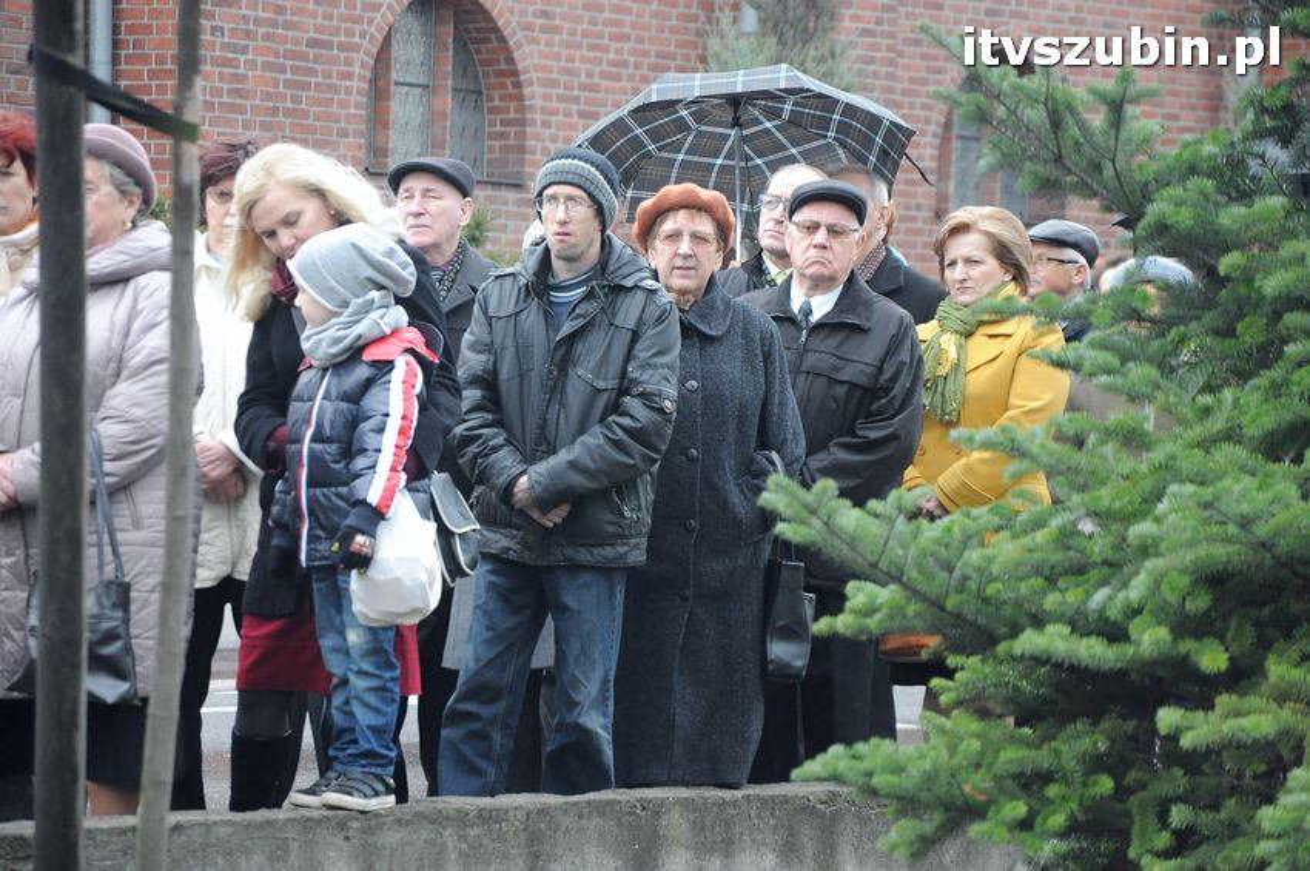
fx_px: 5726
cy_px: 436
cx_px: 655
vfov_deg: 8.7
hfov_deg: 13.1
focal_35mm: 158
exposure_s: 1/200
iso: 1600
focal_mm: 105
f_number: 5.6
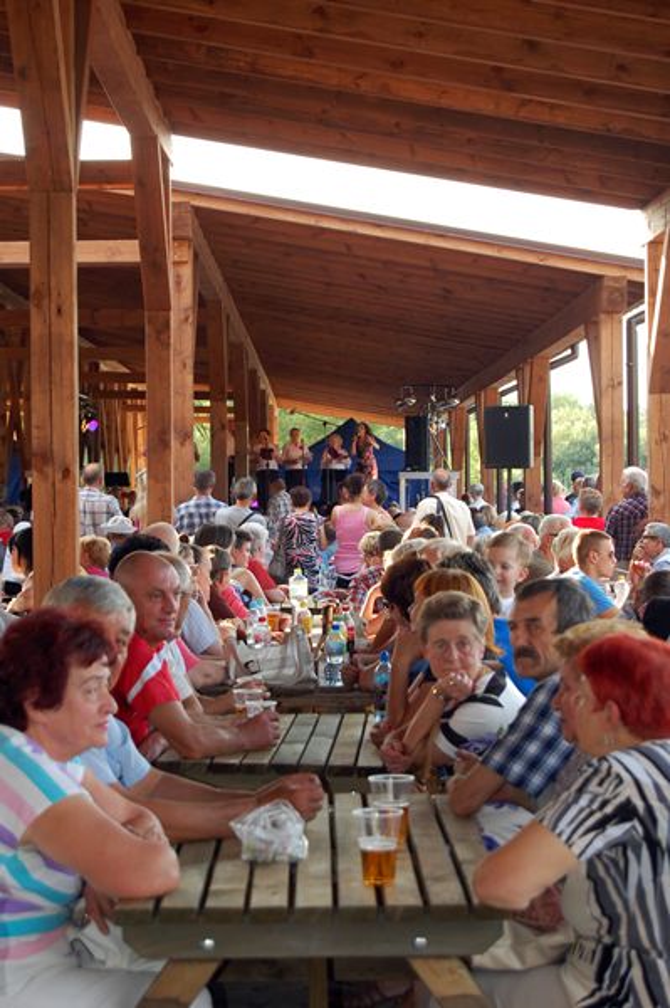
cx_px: 335
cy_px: 504
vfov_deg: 24.6
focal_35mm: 82
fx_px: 2307
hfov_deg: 16.5
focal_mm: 55
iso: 400
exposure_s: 1/100
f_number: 5.6
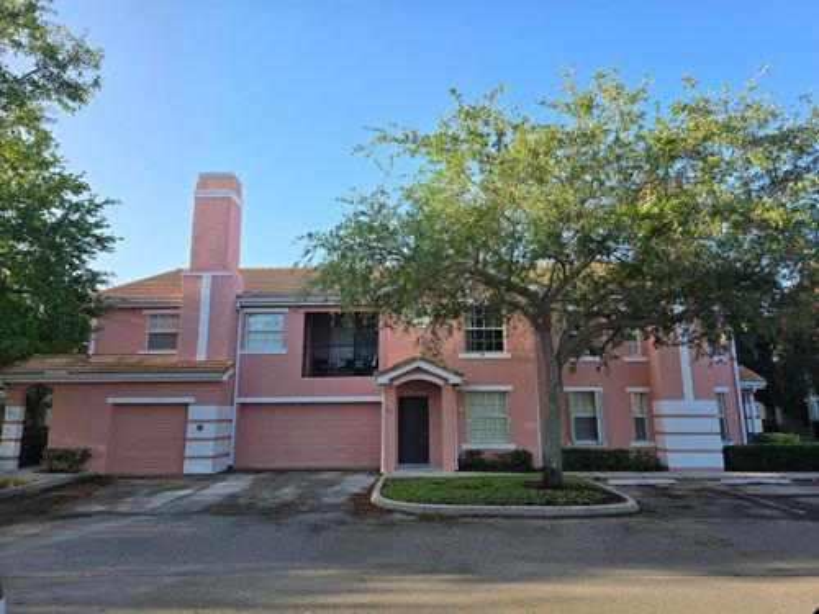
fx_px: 544
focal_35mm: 23
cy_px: 307
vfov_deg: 58.9
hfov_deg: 73.9
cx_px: 410
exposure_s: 1/210
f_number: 1.7
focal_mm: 6.3
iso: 12
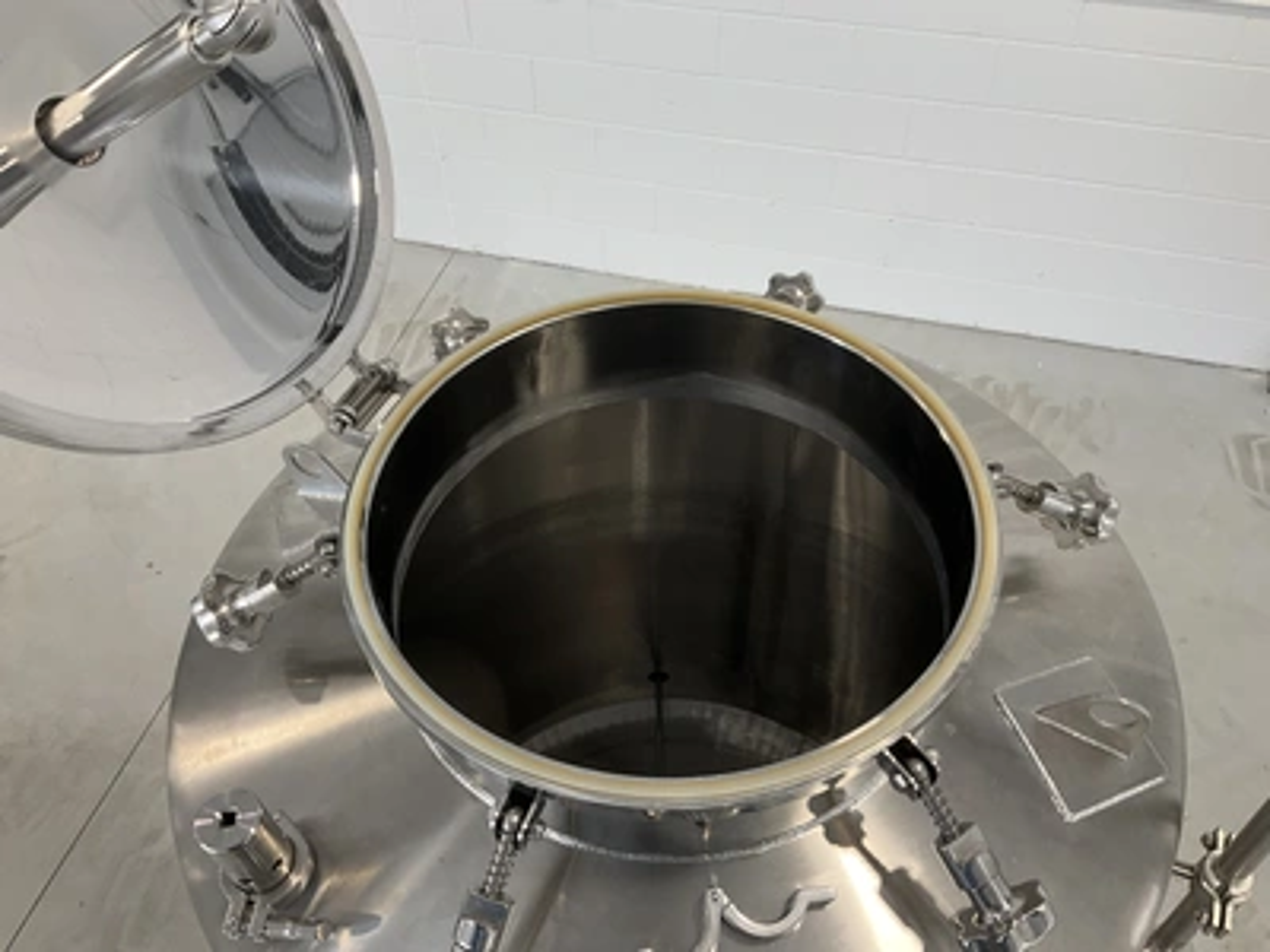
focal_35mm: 29
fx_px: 1064
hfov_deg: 61.7
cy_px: 476
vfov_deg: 48.2
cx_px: 635
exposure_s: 1/122
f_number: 1.8
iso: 50
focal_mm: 3
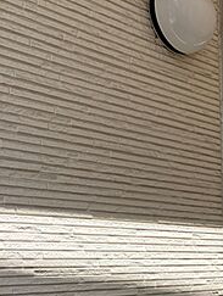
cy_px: 298
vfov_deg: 26.6
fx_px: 591
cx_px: 273
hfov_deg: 20.0
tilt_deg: -1.5
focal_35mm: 69
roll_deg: +2.0
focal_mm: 3.99
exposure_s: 1/1185
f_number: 1.8
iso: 32
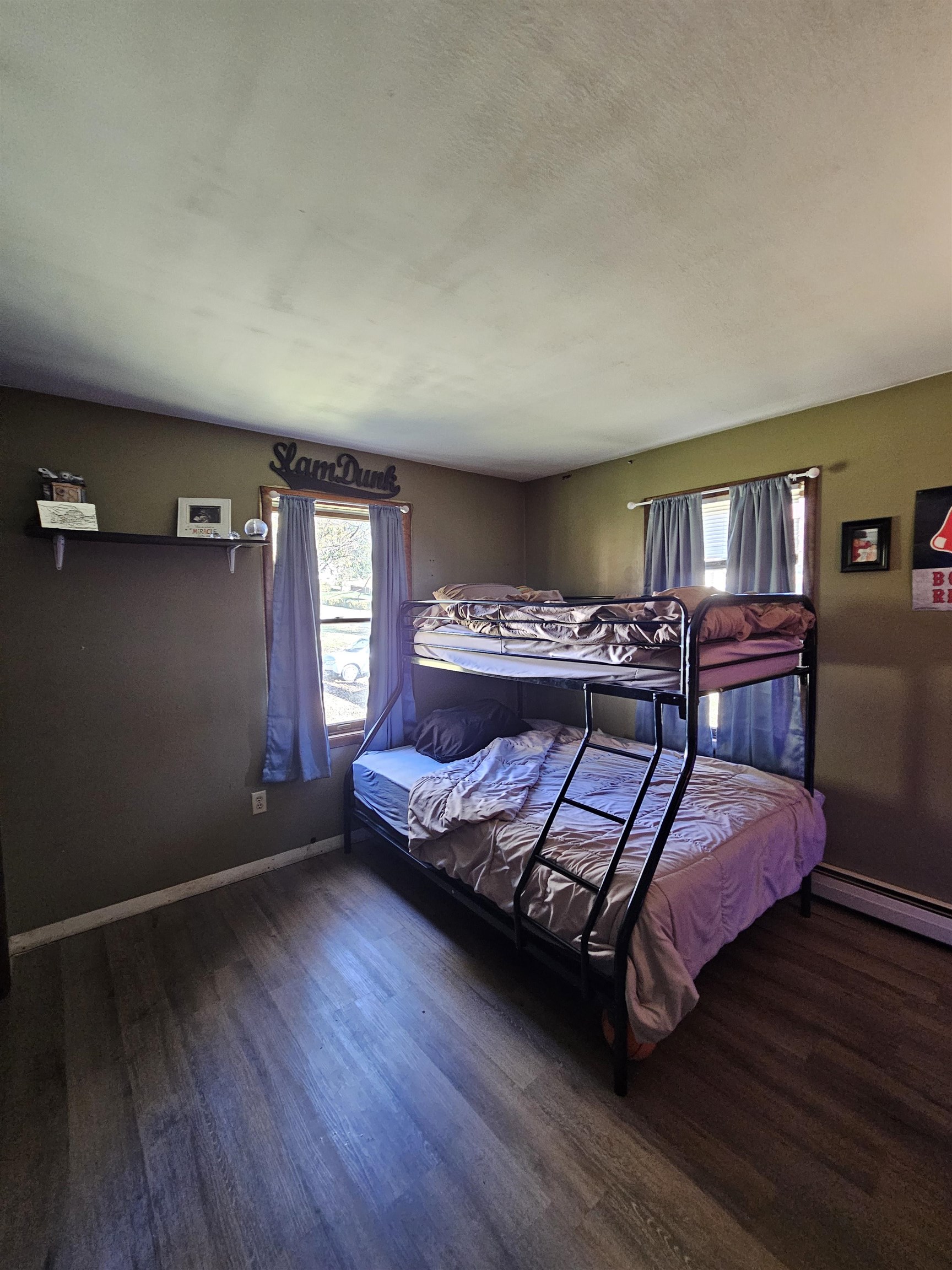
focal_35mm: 13
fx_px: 477
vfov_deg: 106.2
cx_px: 476
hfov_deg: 89.9
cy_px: 635
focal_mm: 2.2
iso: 400
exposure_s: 1/30
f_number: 2.2
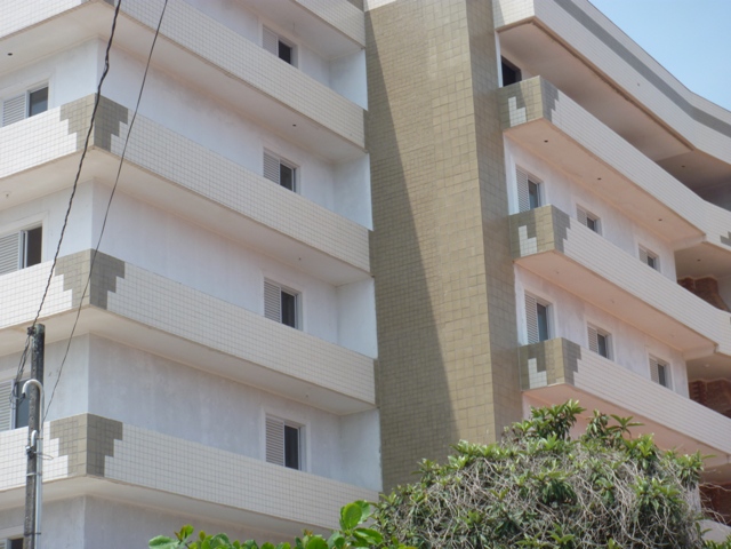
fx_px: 1605
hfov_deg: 25.7
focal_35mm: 76
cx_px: 366
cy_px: 274
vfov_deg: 19.4
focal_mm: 13.5
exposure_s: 1/250
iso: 80
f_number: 5
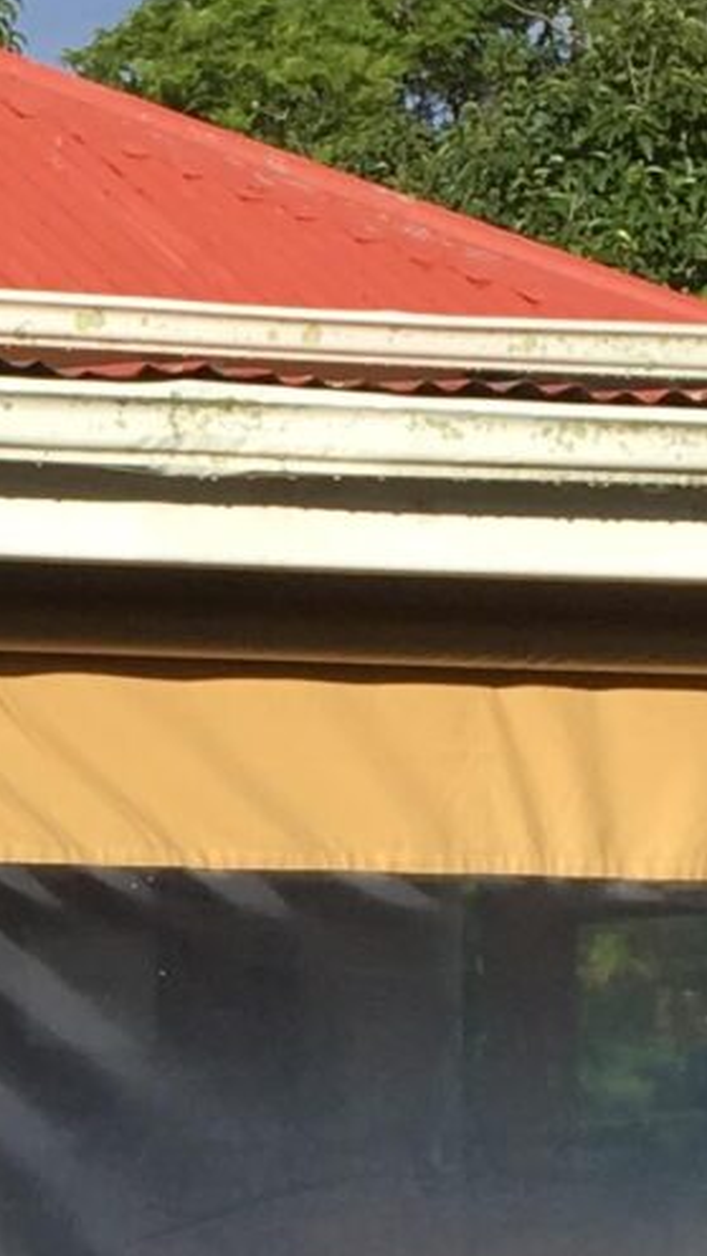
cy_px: 1360
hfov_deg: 7.2
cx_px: -750
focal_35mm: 163
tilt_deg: -2.0
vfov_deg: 13.0
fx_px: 5432
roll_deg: +1.7
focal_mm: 4.15
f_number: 2.2
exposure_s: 1/1202
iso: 25
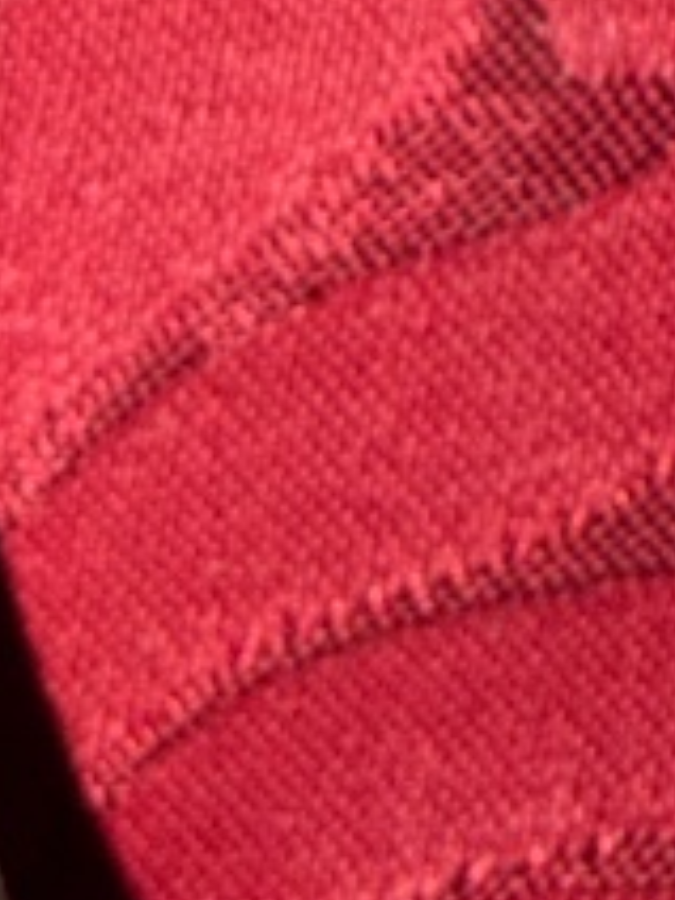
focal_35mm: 147
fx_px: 3822
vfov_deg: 13.0
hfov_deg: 9.3
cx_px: -777
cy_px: -221
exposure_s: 1/50
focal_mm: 2.22
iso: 12
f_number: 2.2
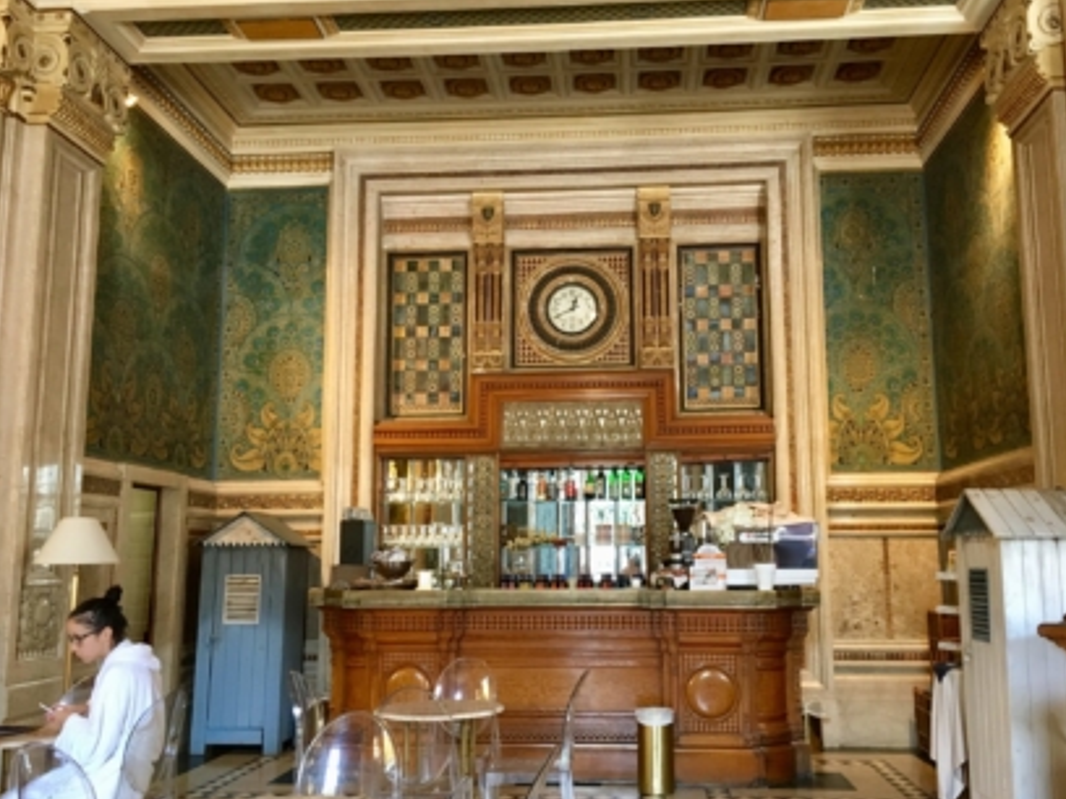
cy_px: 415
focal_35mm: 32
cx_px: 575
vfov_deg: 44.2
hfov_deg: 56.7
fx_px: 985
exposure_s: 1/33
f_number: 2.2
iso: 160
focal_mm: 4.15
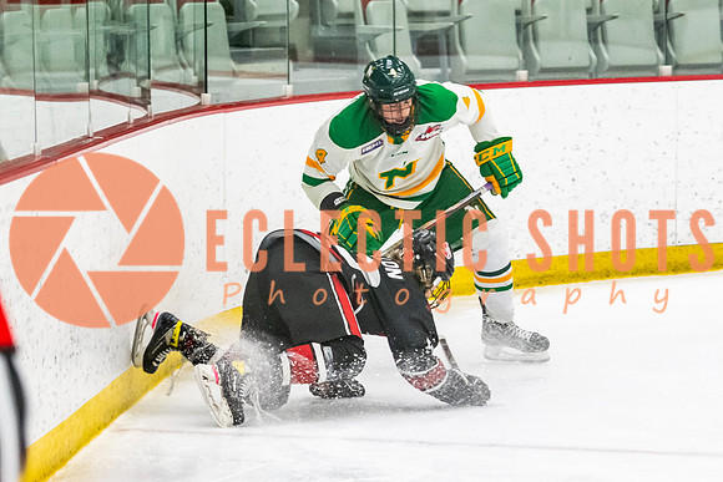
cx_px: 507
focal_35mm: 227
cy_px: 241
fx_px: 4552
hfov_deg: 9.1
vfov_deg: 6.1
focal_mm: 105
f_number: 2.8
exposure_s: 1/640
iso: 3200
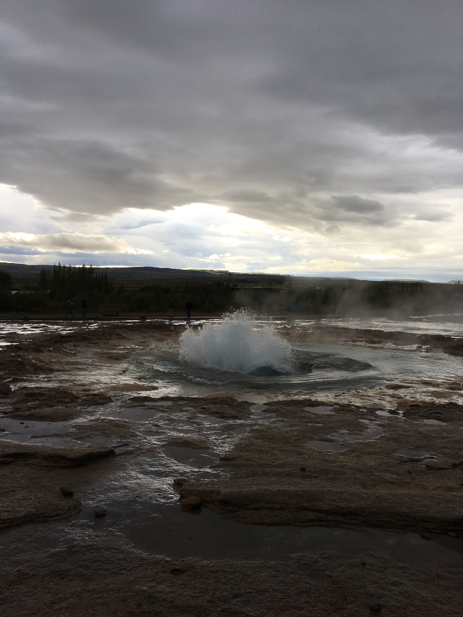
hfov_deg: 48.2
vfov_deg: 61.7
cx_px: 232
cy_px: 308
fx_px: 517
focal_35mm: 29
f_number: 2.2
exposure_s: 1/591
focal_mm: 4.15
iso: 25
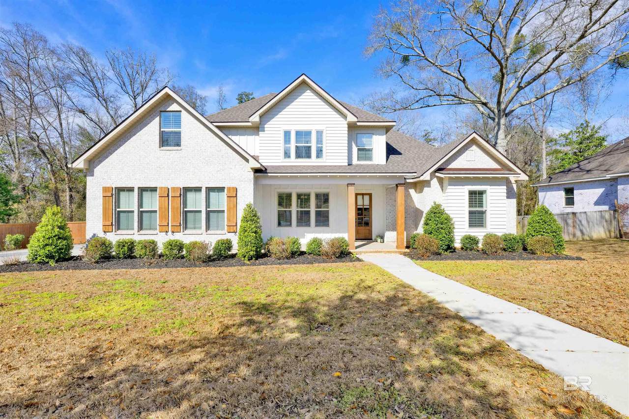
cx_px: 314
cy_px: 210
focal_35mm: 16
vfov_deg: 75.5
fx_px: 271
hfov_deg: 98.5
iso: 400
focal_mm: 15.5
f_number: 11
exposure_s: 1/640
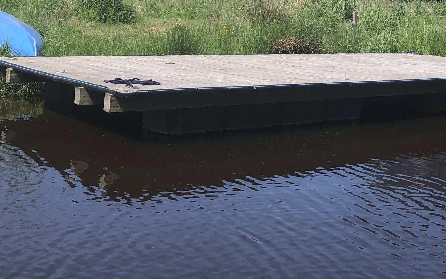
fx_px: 814
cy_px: -22
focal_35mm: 67
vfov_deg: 18.7
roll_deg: -3.8
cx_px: 353
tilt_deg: +0.4
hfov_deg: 29.9
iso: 20
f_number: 1.8
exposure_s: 1/1453
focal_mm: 3.99
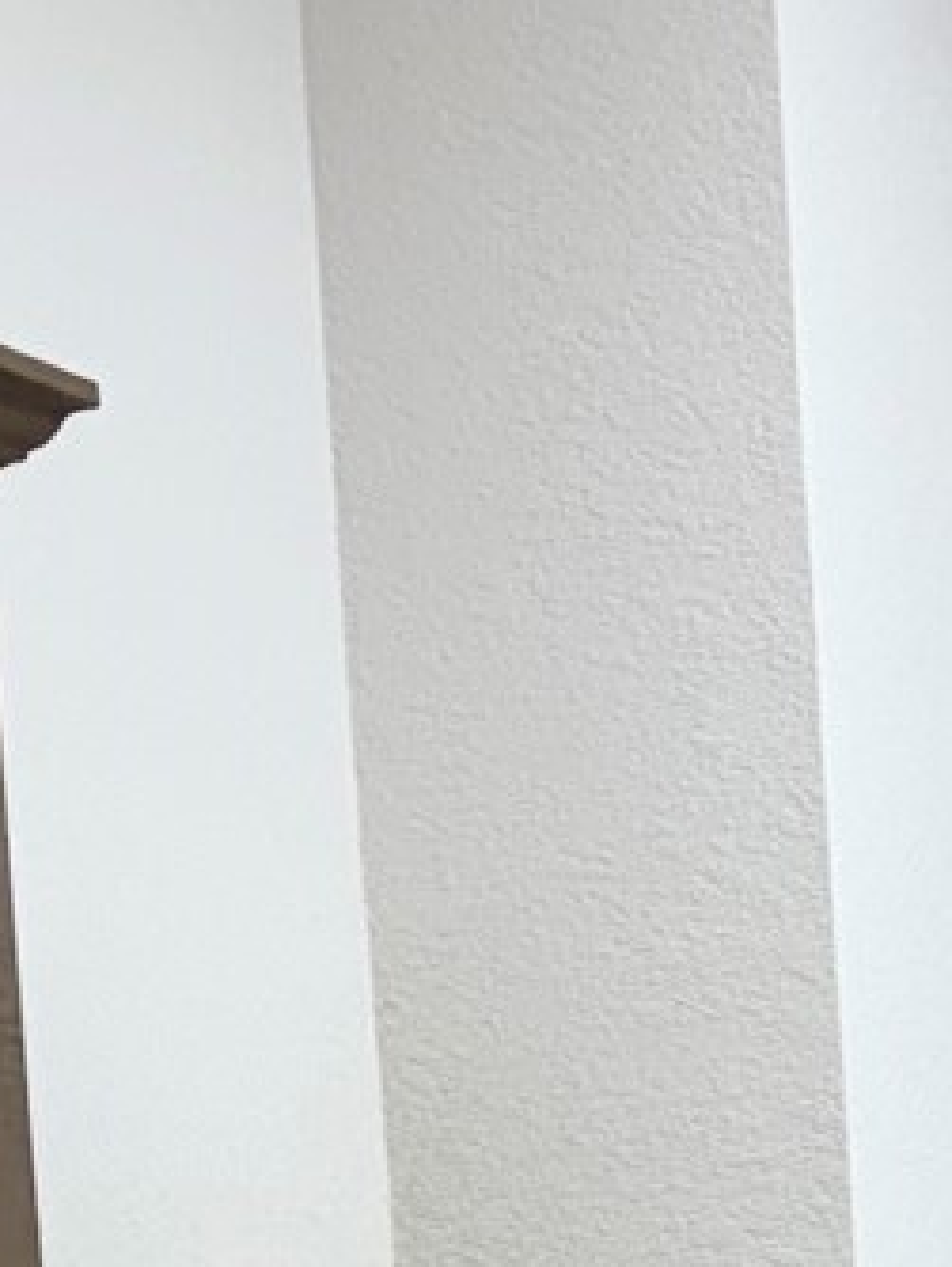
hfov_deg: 9.8
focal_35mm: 147
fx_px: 5383
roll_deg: +3.7
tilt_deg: -8.7
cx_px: 1449
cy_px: 2724
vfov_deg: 11.7
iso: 80
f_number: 1.78
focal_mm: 6.76
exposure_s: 1/120
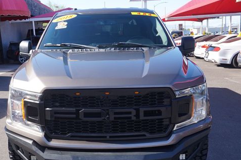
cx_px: 93
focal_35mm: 40
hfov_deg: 48.1
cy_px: 102
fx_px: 268
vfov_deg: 33.2
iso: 100
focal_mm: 20
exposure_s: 1/100
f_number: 7.1
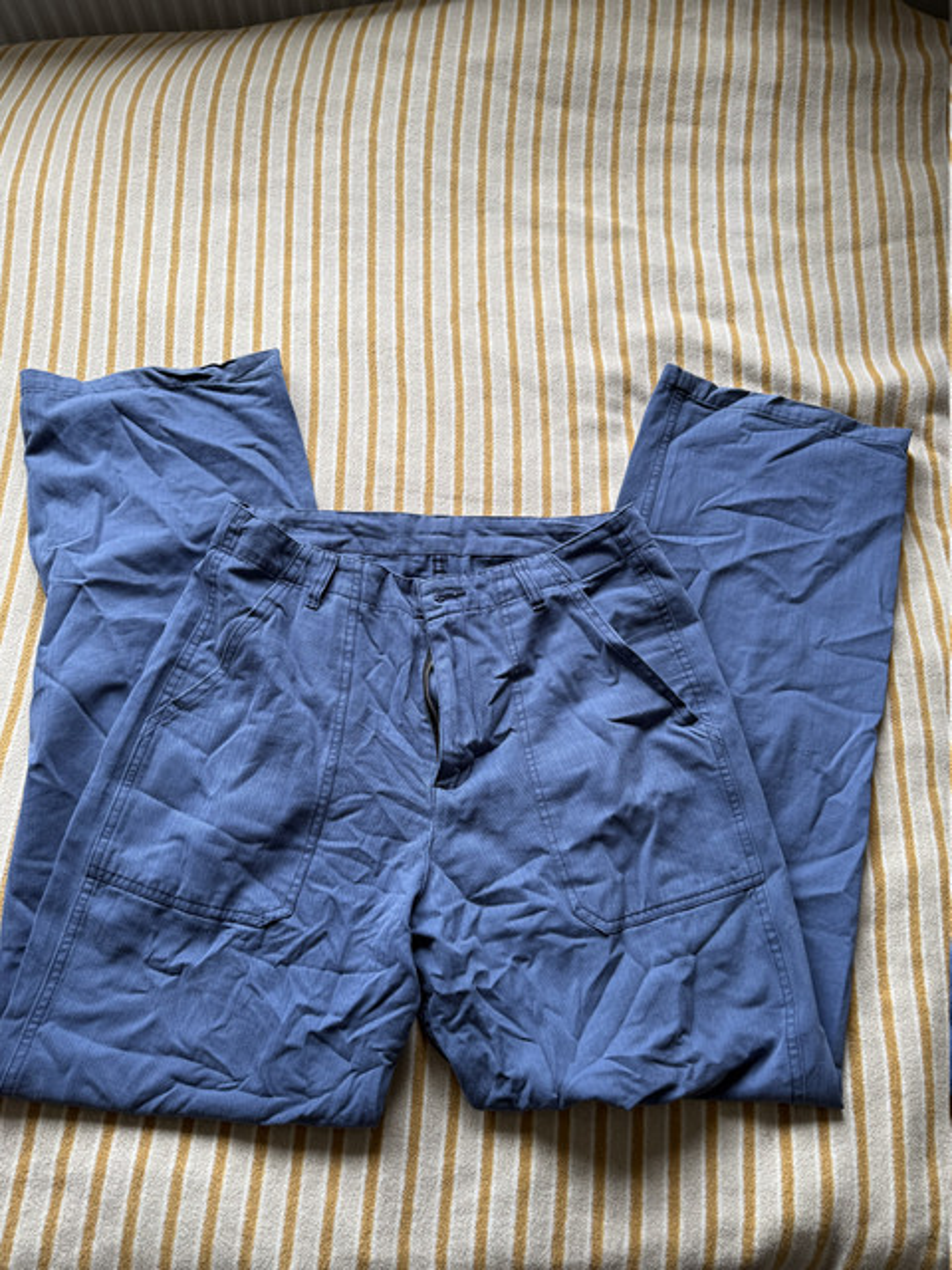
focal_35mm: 24
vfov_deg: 71.6
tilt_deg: -71.5
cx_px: 476
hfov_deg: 56.8
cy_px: 635
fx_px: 880
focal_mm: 6.76
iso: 64
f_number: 1.78
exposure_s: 1/159
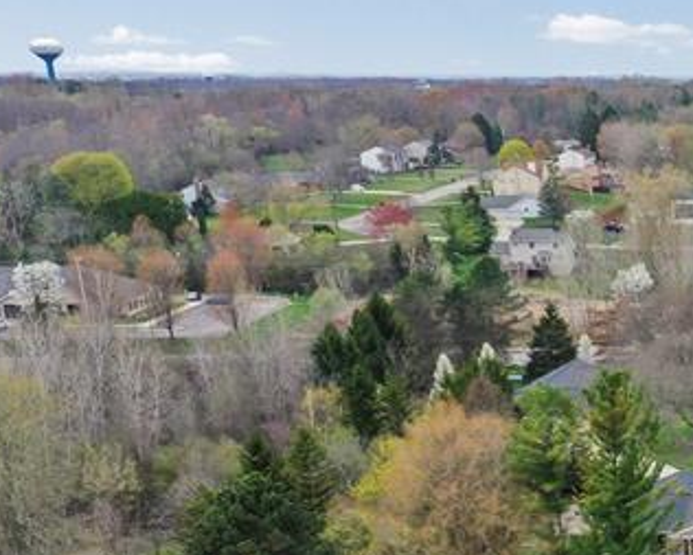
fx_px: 1744
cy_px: 632
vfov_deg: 17.4
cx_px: 1097
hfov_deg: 19.1
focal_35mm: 85
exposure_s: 1/240
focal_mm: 10.26
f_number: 5
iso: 100
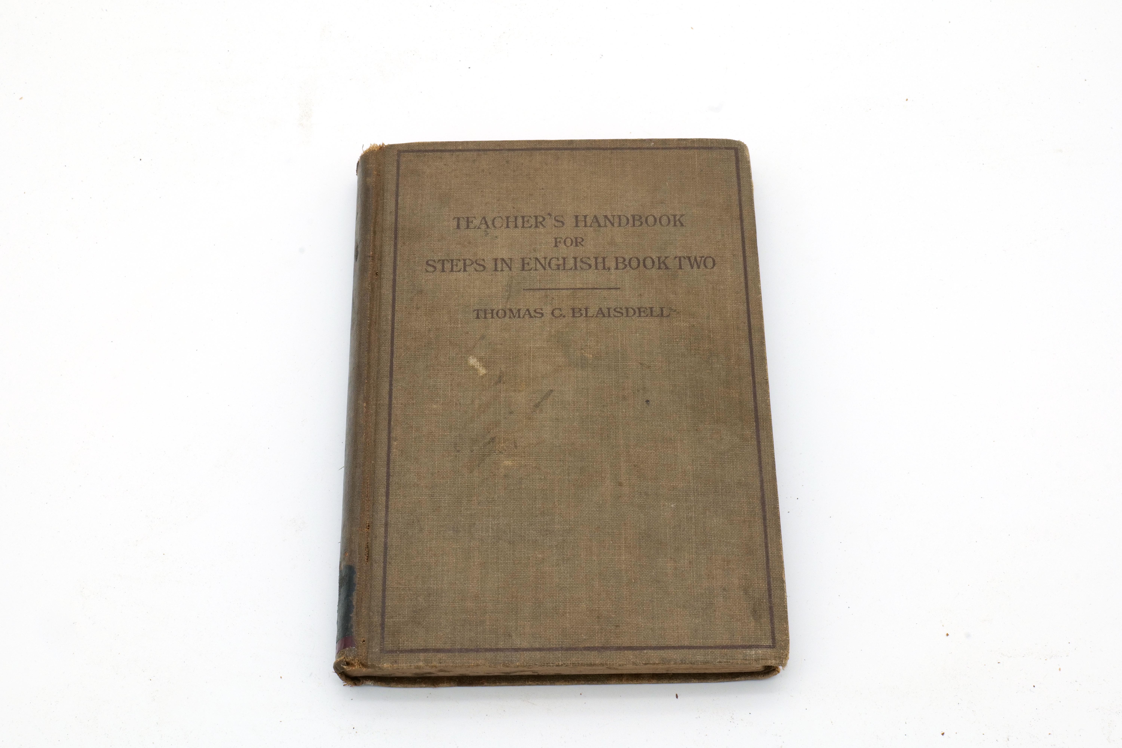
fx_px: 1870
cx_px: 561
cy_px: 374
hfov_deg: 33.4
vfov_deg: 22.6
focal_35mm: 60
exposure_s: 1/80
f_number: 22
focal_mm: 60
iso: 2000
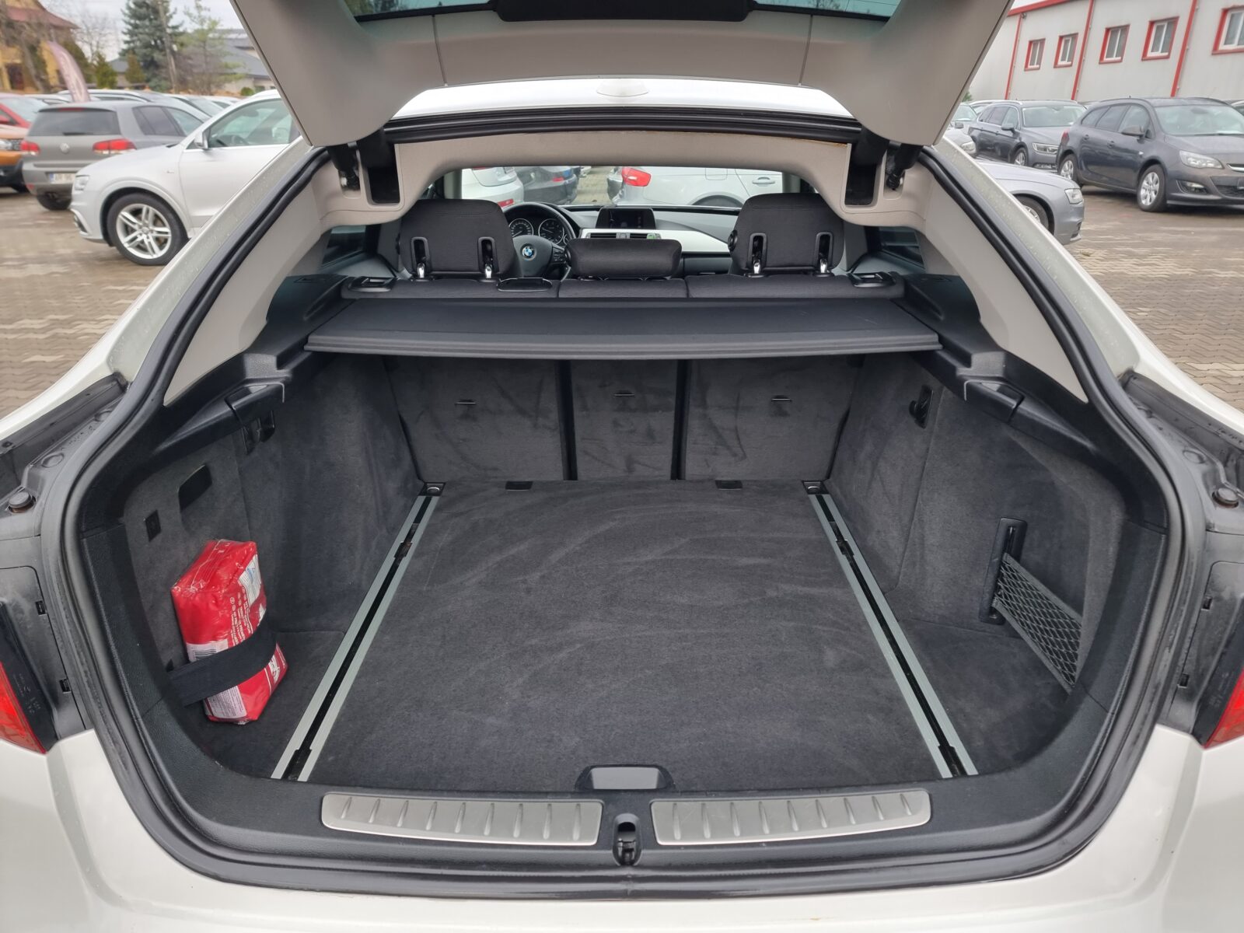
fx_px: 862
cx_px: 622
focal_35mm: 24
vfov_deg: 56.8
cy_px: 466
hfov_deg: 71.6
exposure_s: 1/100
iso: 50
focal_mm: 6.7
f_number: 1.8
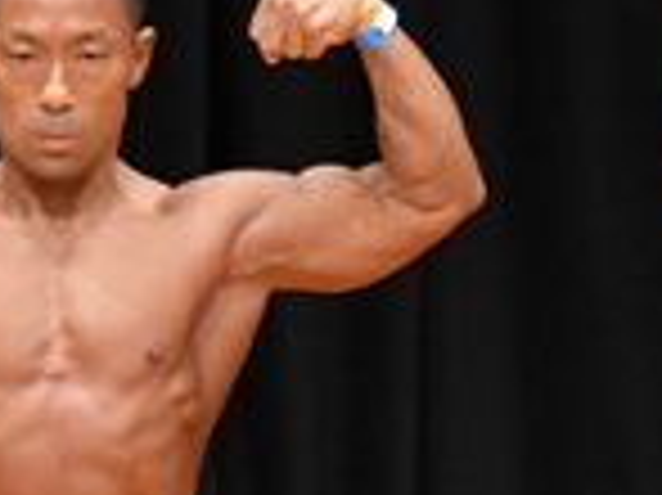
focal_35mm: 1290
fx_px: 24650
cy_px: 464
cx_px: 745
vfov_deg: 1.2
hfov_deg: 1.5
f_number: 5.6
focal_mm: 170
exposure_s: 1/400
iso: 4000
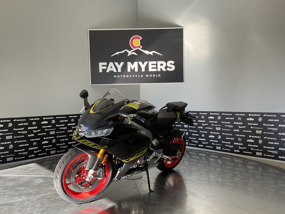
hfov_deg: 61.7
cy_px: 107
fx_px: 239
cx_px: 142
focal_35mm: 29
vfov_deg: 48.2
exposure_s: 1/122
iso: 16
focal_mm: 3
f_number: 1.8
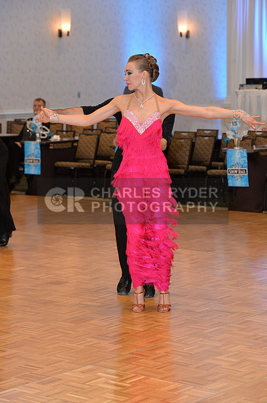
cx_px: 134
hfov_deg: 12.4
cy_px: 202
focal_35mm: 110
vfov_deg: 18.6
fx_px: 1227
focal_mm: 110
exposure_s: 1/250
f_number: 5.6
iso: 2500
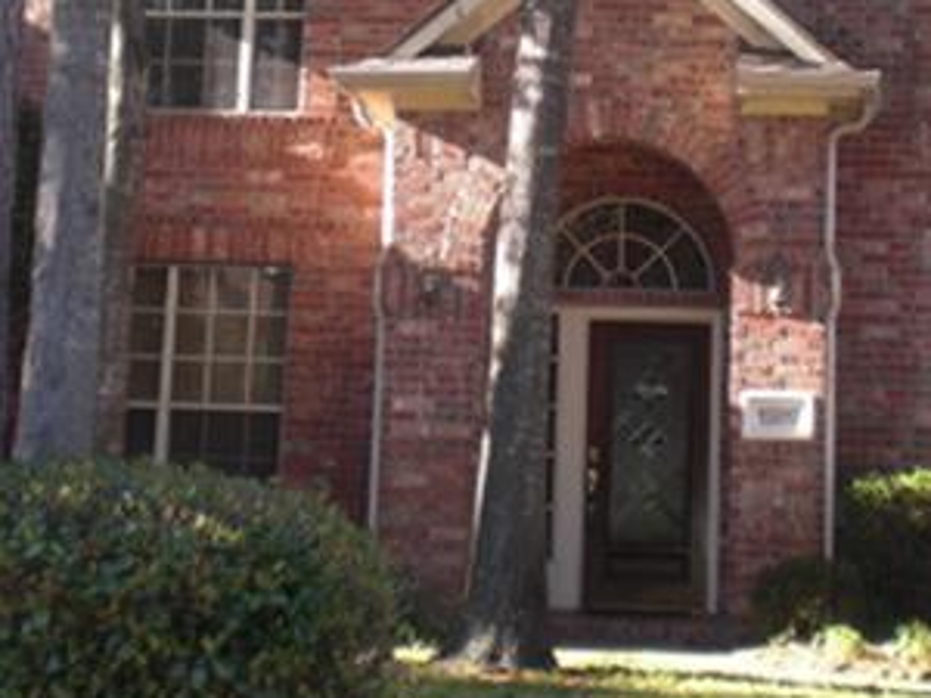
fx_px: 2179
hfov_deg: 24.0
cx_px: 642
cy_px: 93
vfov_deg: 18.0
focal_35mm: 81
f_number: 3.1
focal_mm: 6.3
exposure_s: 1/100
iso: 64
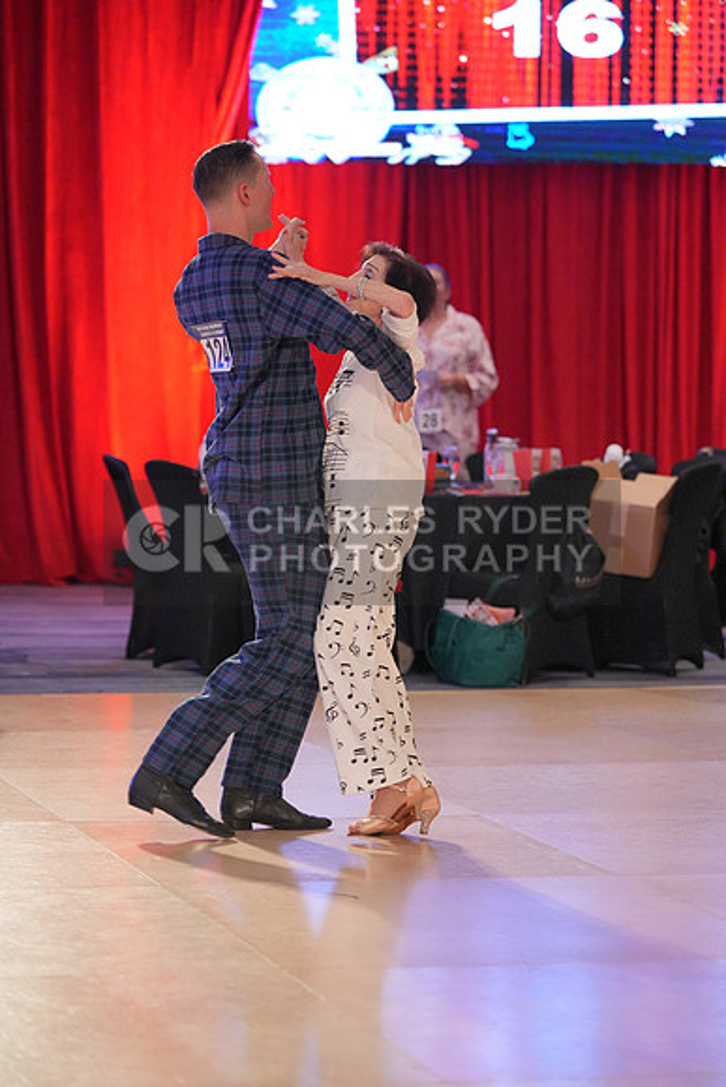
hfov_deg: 11.9
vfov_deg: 17.8
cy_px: 544
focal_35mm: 115
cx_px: 363
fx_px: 3476
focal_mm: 115
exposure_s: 1/400
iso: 4000
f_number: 3.2
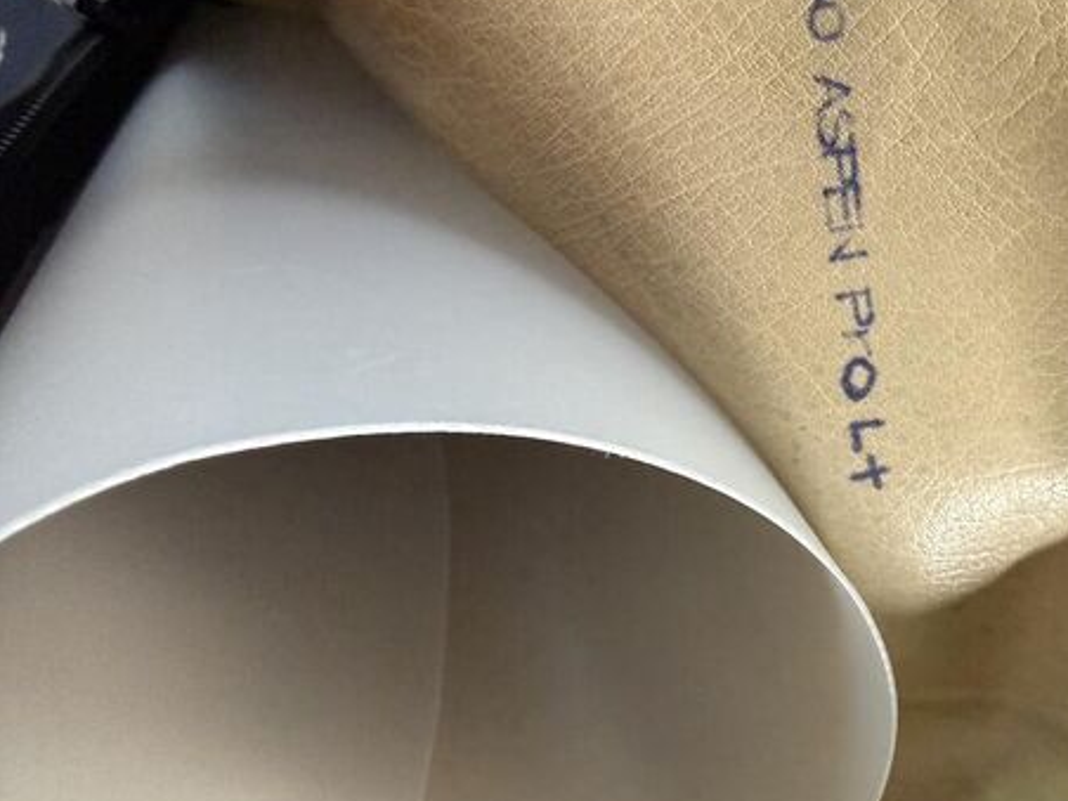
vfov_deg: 41.7
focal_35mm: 34
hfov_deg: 52.4
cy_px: 345
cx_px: 754
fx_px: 1049
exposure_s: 1/50
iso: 500
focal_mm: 2.22
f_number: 2.2
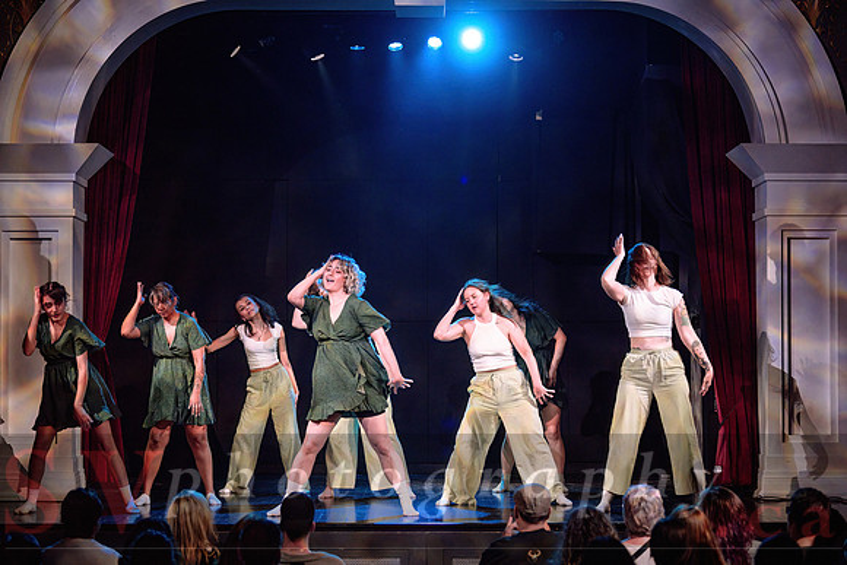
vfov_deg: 14.8
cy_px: 282
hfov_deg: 22.0
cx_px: 458
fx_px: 2180
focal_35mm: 93
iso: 1600
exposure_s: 1/200
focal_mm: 85
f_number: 2.8
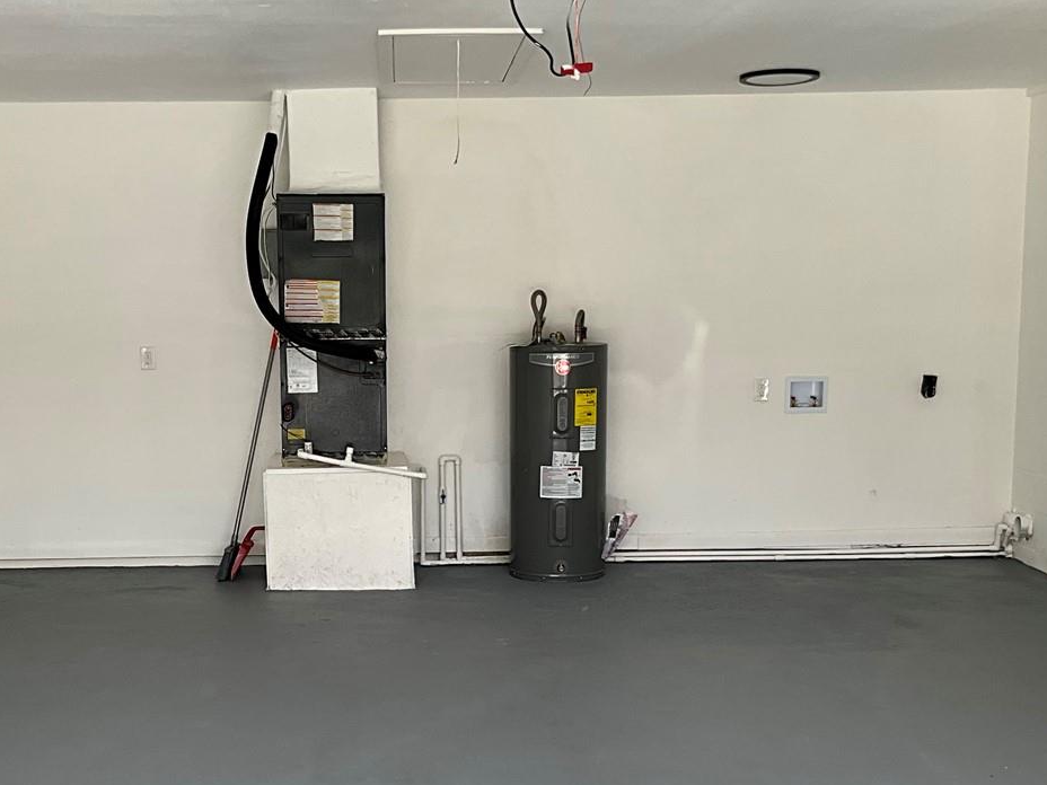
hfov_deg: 38.0
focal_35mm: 50
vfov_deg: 28.9
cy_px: 530
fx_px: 1512
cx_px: 412
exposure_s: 1/329
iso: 25
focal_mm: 3
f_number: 1.8
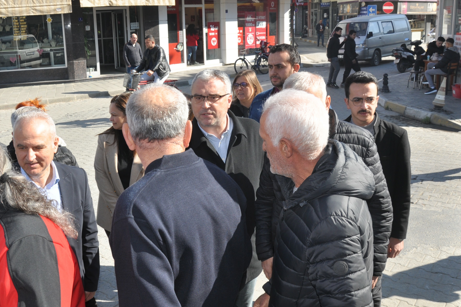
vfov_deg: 35.1
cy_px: 150
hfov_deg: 50.3
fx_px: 487
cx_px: 180
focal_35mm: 38
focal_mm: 18
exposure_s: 1/200
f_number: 10
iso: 200
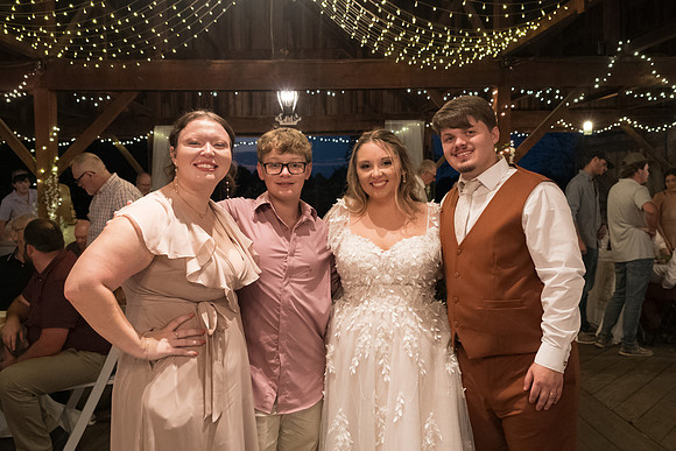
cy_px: 226
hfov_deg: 56.9
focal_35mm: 33
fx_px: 624
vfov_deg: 39.8
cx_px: 338
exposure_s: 1/50
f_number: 6.3
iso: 6400
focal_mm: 32
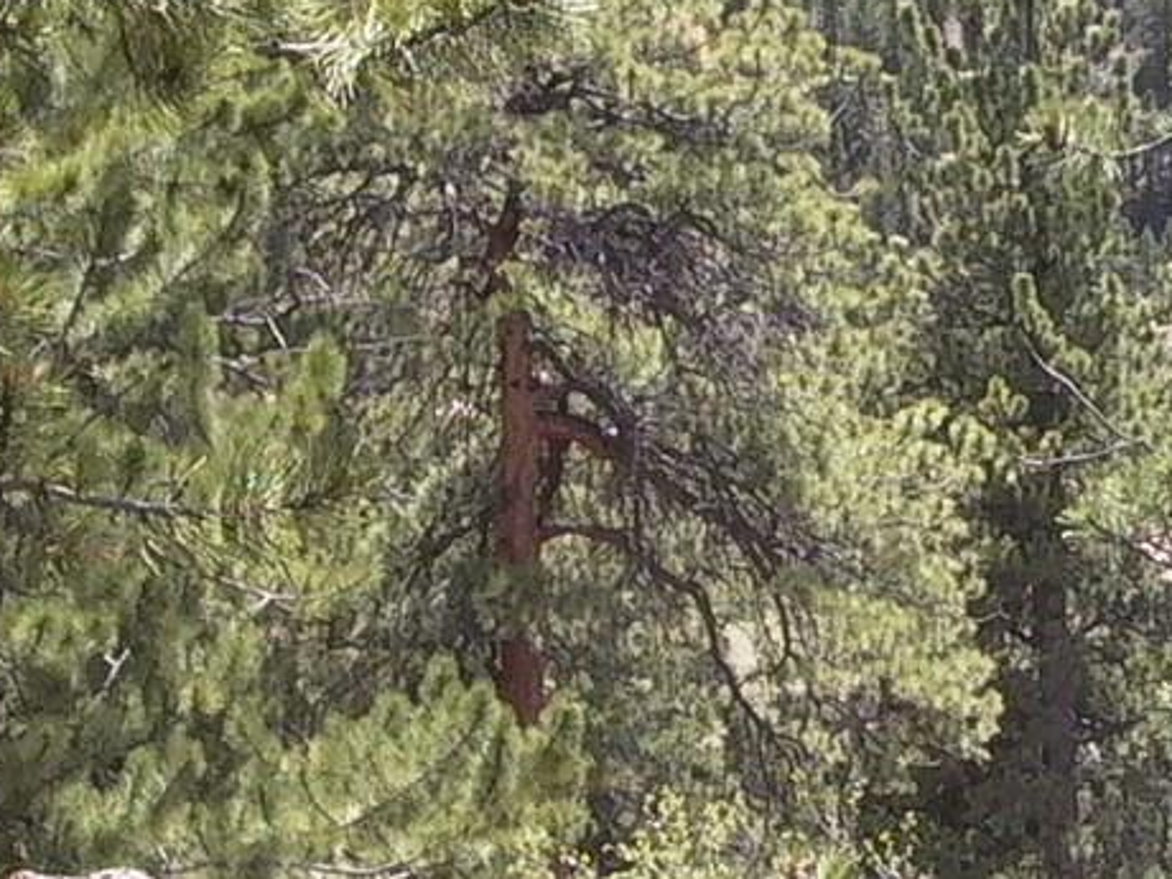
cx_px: 1389
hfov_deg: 11.6
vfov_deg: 8.9
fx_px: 5654
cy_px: 252
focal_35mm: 167
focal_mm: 10.39
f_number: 5.6
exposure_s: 1/196
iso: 100
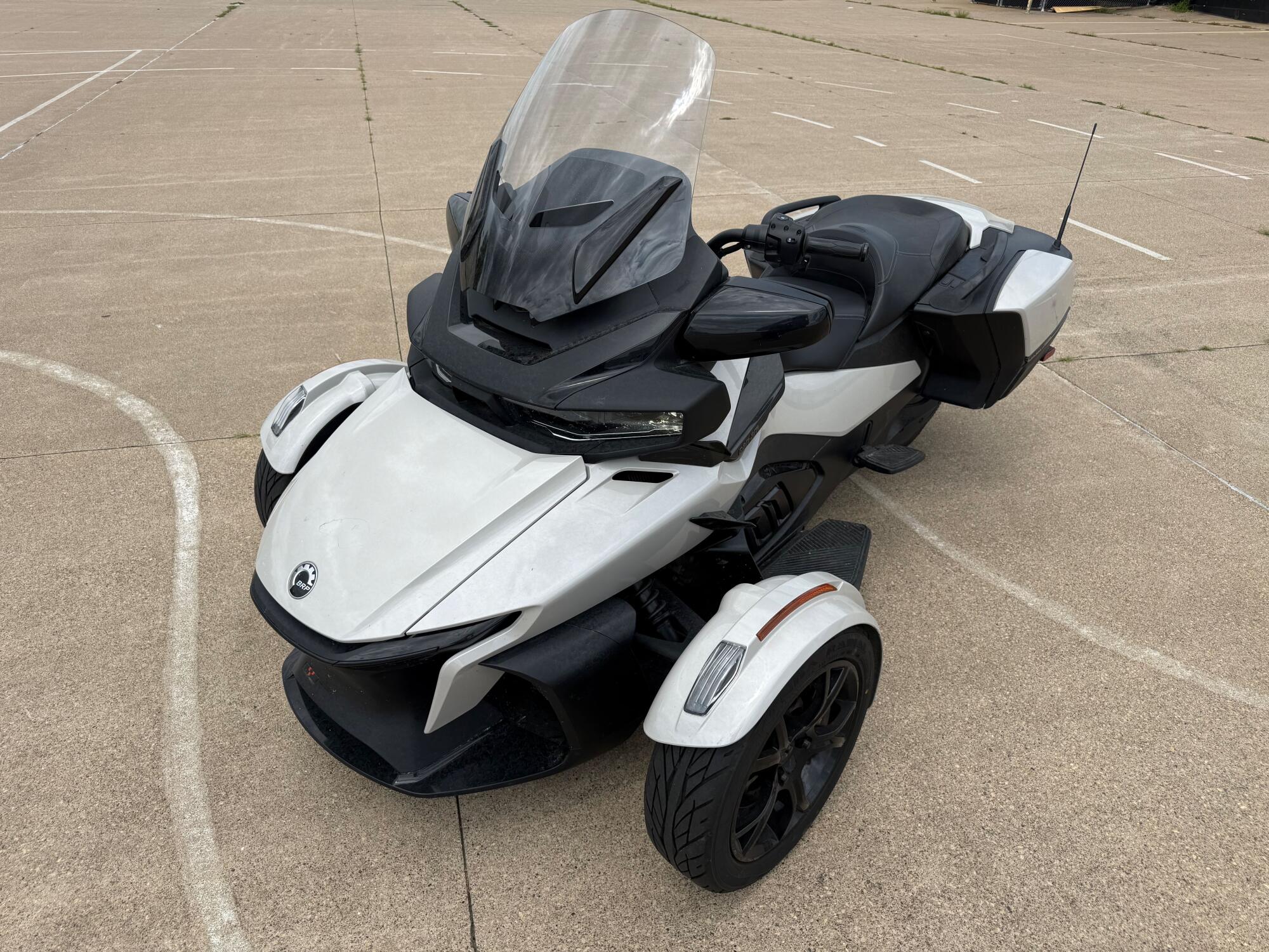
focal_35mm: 24
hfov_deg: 71.6
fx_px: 880
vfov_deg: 56.8
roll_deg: -3.1
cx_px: 634
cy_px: 476
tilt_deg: -28.9
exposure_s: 1/4167
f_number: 1.78
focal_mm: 6.76
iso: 80
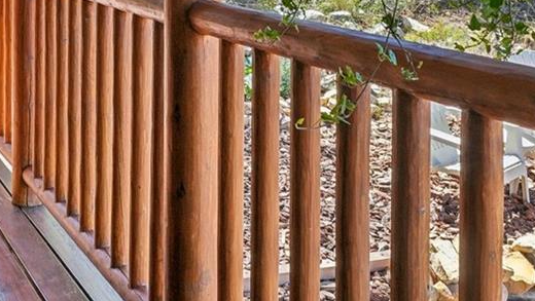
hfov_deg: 34.7
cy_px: -87
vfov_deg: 19.2
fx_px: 823
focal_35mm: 58
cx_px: 94
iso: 100
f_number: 8
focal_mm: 12
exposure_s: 1/45
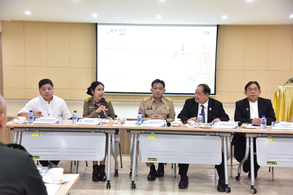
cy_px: 98
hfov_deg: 41.1
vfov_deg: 28.1
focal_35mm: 48
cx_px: 146
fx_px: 391
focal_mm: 48
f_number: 4.5
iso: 2500
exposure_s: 1/80
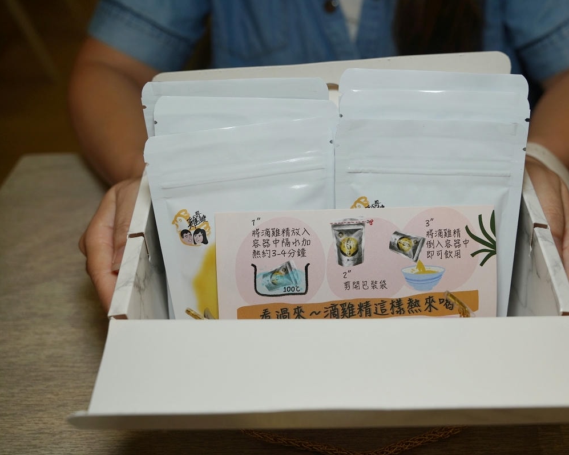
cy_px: 228
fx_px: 590
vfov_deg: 42.2
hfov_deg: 51.2
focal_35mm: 35
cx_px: 341
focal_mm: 31
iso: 100
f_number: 4.5
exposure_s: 1/80
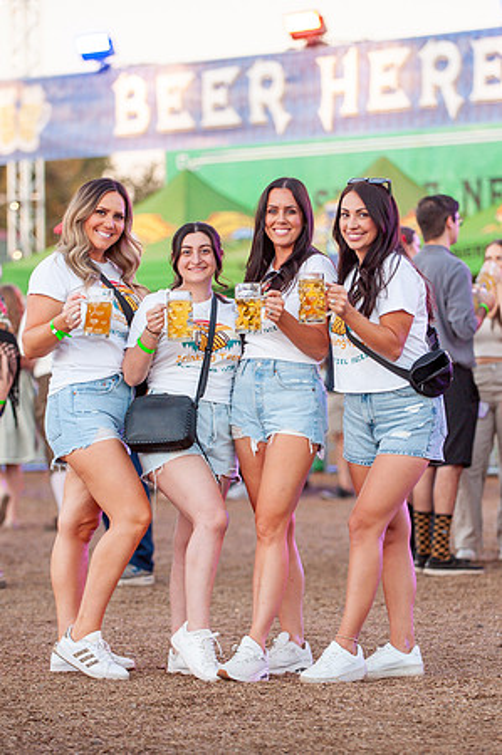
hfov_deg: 7.6
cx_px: 260
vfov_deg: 11.4
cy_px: 378
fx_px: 3778
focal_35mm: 180
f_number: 2.8
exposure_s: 1/250
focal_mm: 120
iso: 640
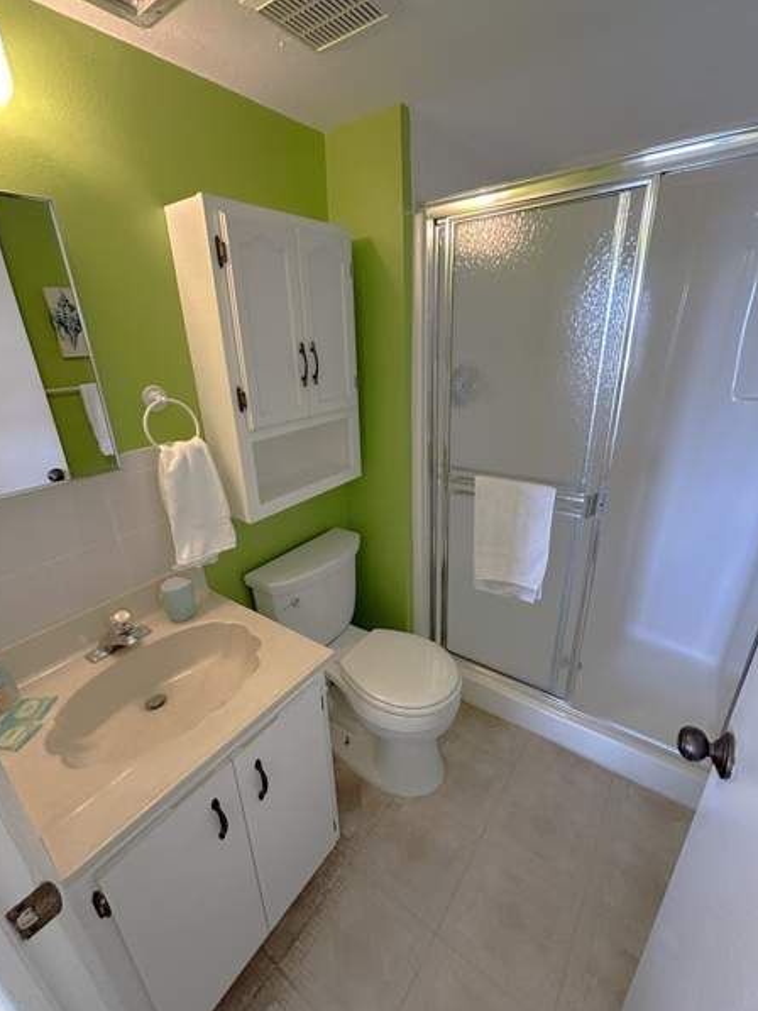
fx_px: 438
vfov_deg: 98.2
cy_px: 513
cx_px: 367
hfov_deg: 81.7
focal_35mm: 15
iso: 250
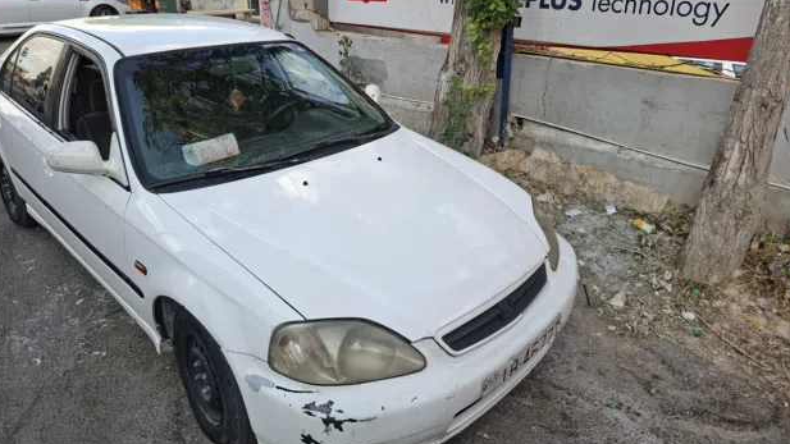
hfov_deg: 71.9
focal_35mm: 26
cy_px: 173
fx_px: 545
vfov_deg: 44.1
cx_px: 392
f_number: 1.8
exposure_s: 1/413
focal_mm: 5.54
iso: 50
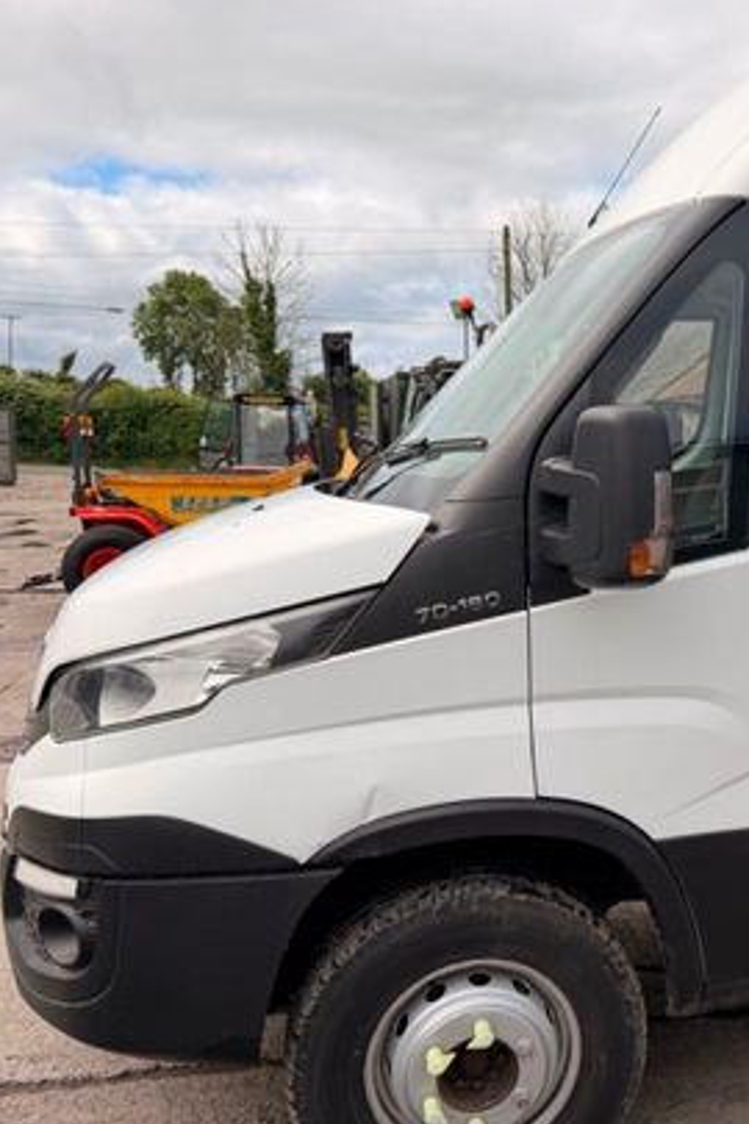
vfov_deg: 51.9
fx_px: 1155
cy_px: 594
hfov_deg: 34.2
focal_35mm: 37
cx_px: 655
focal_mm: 6.76
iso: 80
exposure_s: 1/3759
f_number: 1.78
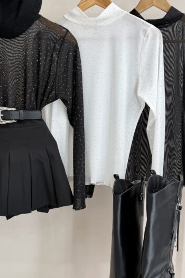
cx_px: 73
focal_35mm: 38
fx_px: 293
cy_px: 147
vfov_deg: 50.7
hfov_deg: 34.9
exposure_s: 1/121
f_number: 1.78
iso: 64
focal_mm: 6.76
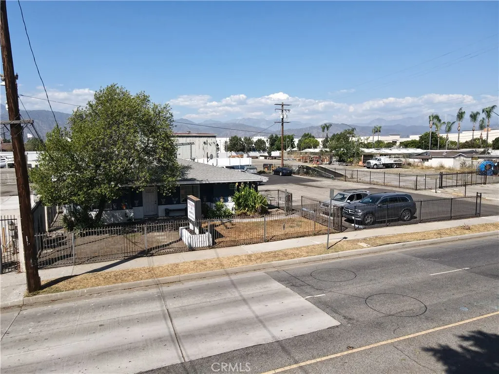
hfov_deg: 71.6
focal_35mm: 24
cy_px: 187
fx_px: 346
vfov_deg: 56.8
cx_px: 250
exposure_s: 1/725
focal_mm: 4.5
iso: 100
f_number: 2.8
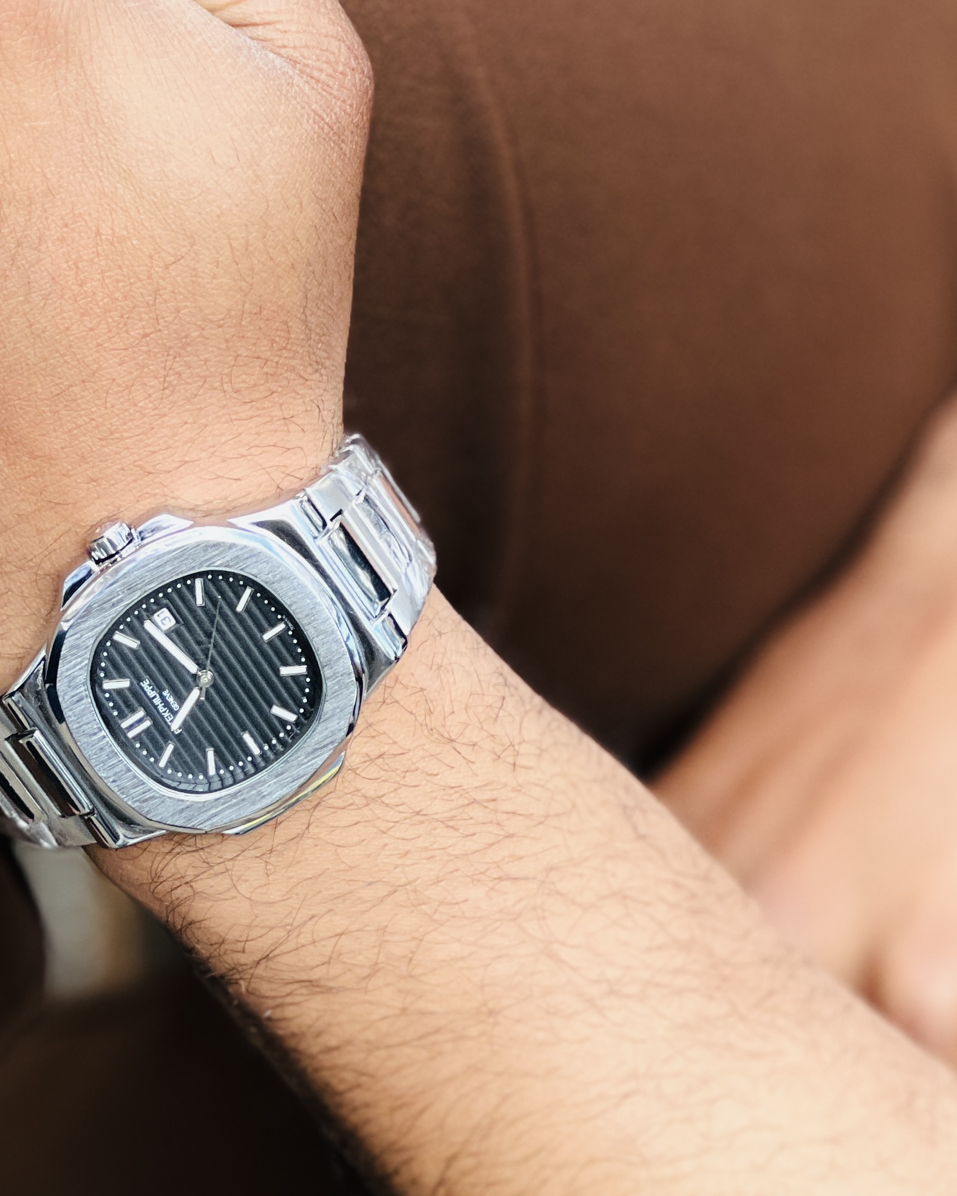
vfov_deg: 11.8
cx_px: 55
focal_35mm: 163
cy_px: 810
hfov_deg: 9.4
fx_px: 5771
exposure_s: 1/121
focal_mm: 9
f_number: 2.8
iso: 64
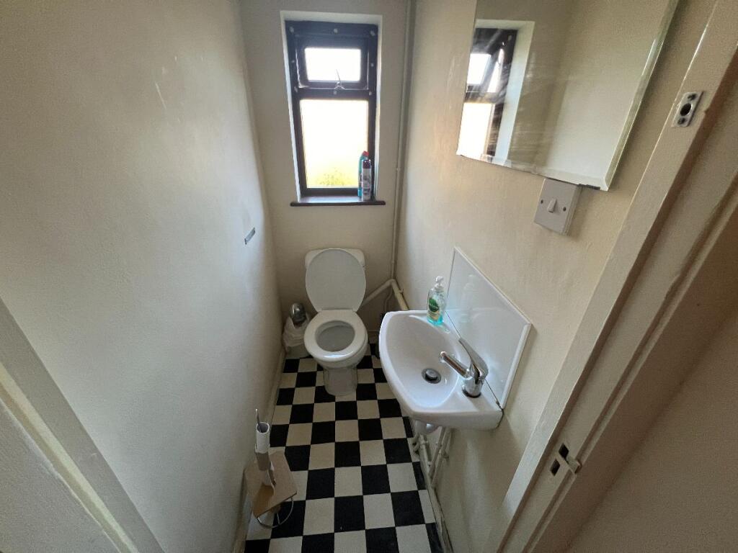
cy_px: 276
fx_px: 277
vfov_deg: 89.9
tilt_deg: -27.7
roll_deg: -2.8
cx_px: 369
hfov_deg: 106.2
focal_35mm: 13
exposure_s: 1/81
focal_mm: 1.57
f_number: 1.8
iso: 250
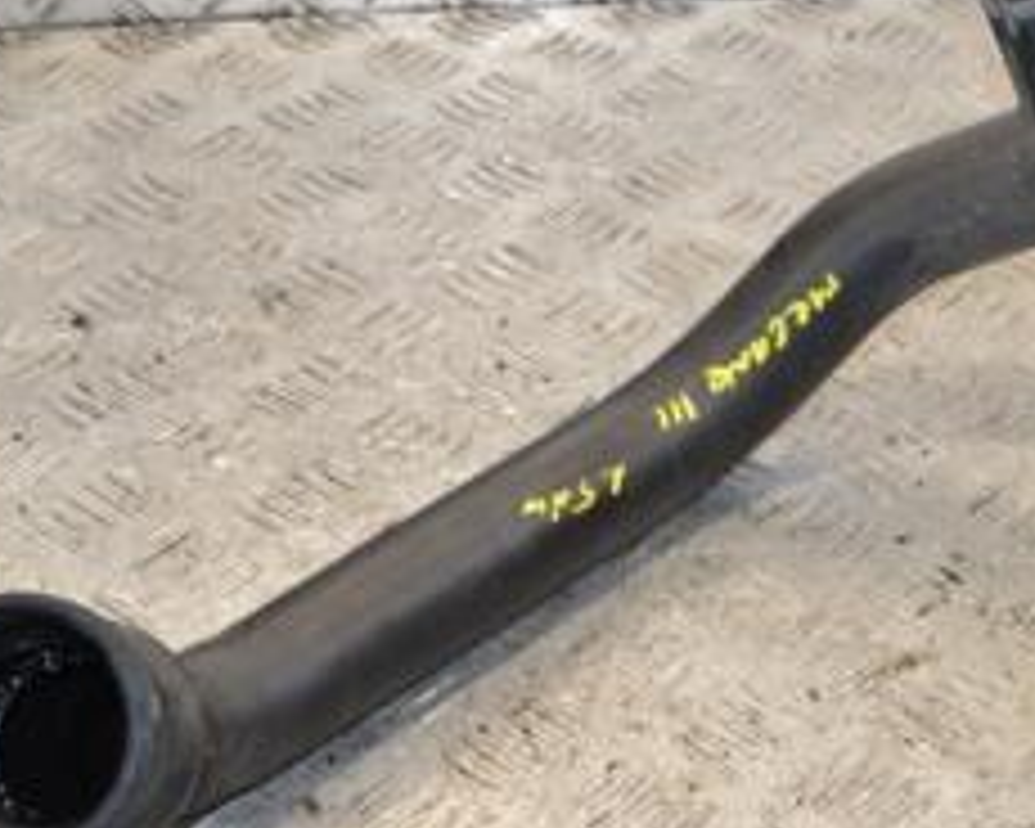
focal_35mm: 103
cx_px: 1066
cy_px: 522
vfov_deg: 14.9
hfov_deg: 18.1
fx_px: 3155
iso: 800
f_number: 6.3
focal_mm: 28
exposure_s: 1/200
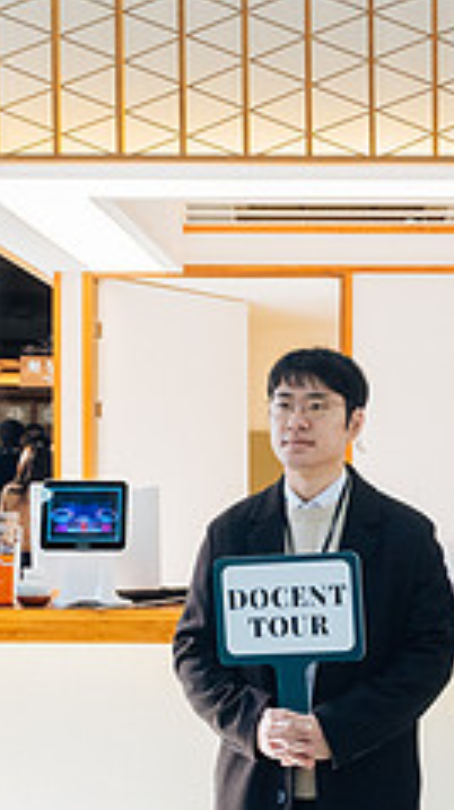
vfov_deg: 25.5
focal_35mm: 83
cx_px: 400
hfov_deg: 14.4
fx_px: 1781
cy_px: 535
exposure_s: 1/500
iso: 1600
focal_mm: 28.3
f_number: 3.2
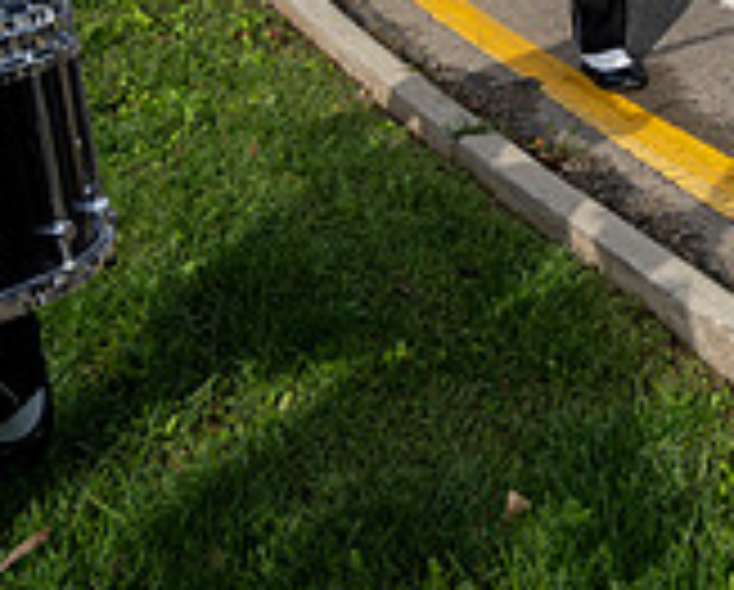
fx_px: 1850
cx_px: 1135
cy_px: -236
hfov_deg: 19.3
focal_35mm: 85
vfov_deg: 16.8
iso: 125
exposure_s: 1/1600
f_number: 4
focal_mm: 25.5
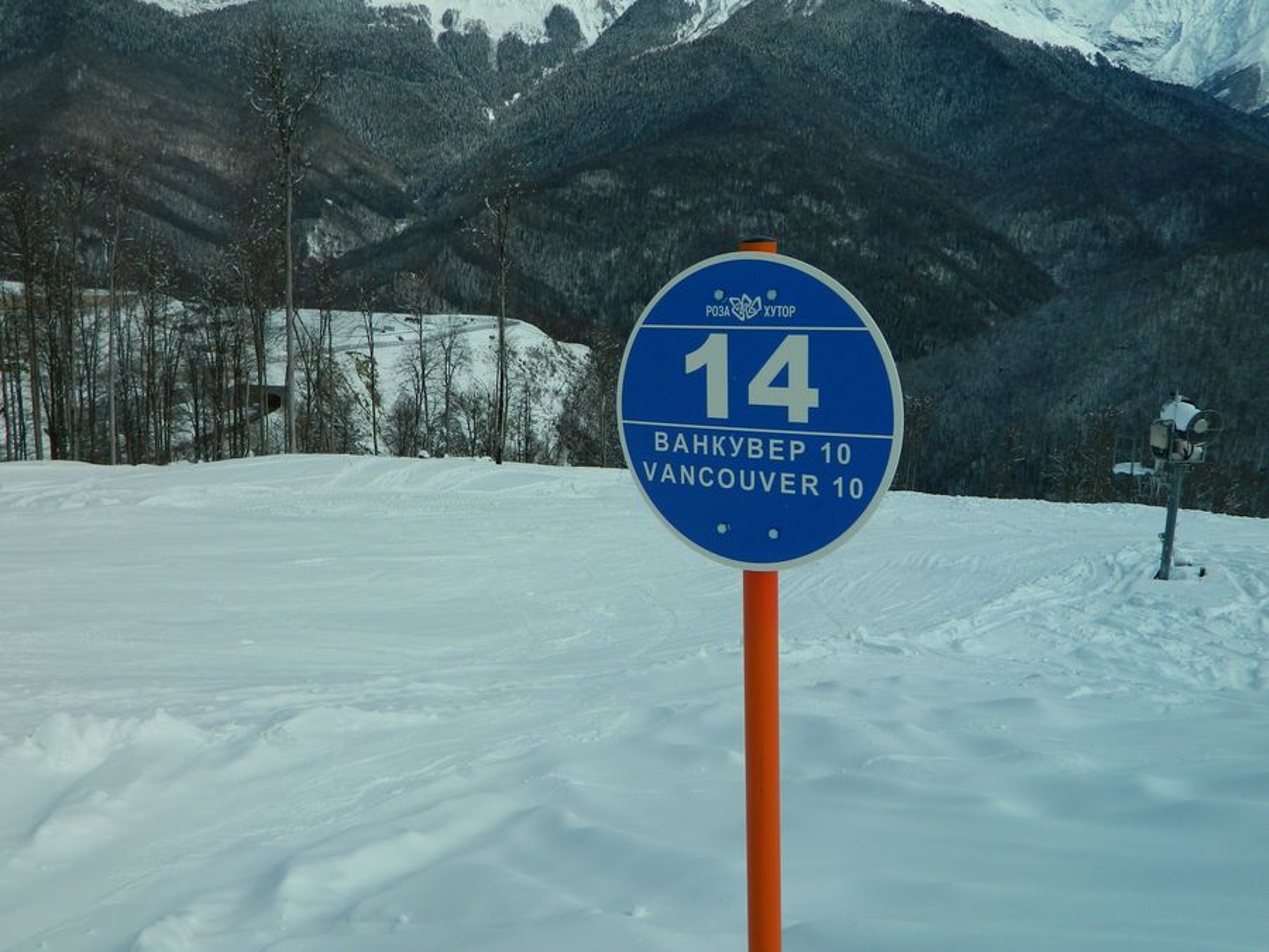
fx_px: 1283
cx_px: 634
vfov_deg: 40.7
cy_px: 476
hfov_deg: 52.6
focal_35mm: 35
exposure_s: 1/400
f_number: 9.4
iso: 80
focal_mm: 6.2
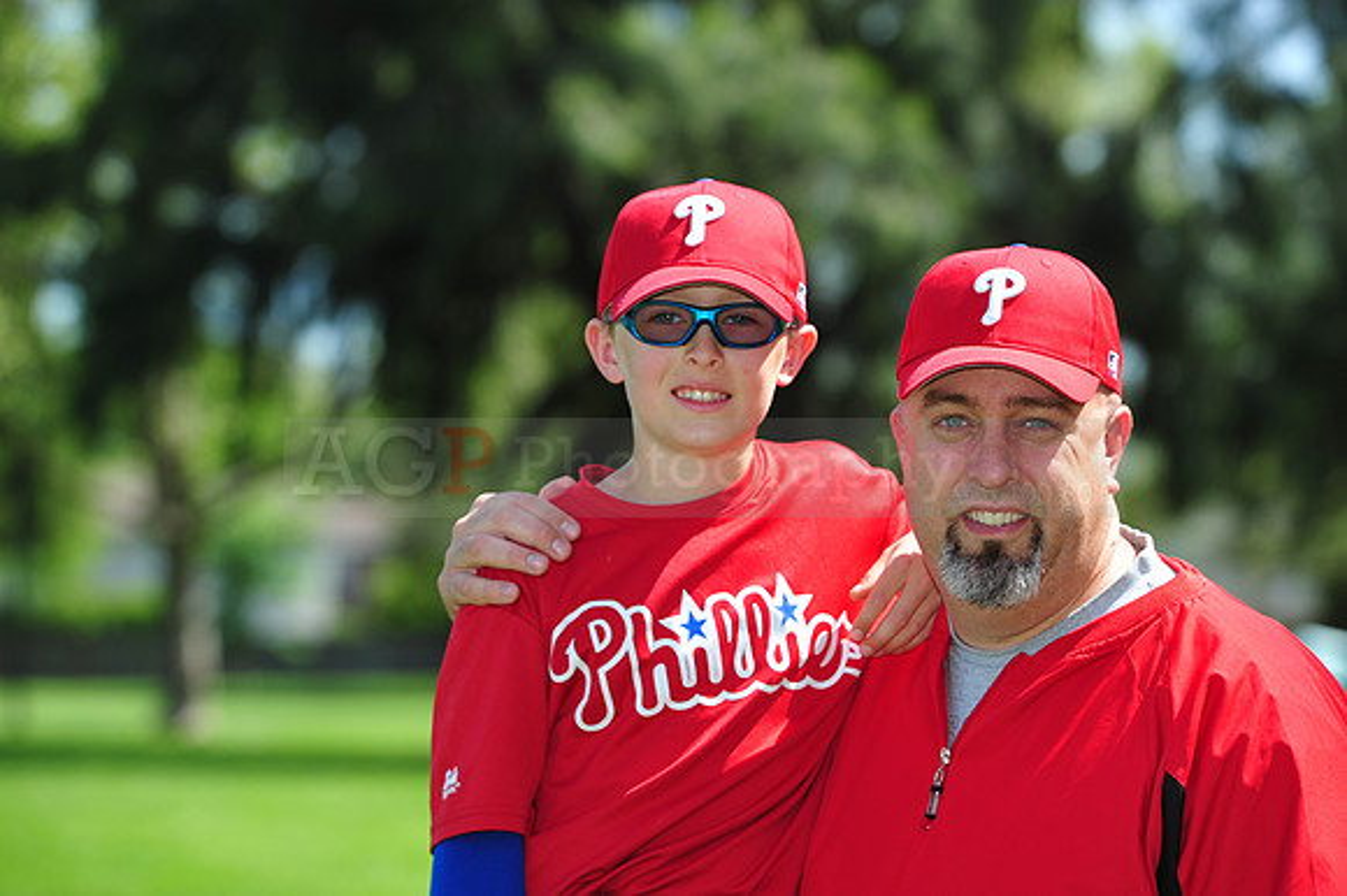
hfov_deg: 10.3
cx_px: 674
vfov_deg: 6.9
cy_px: 448
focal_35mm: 200
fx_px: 7479
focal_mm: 200
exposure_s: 1/500
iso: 200
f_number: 5.6
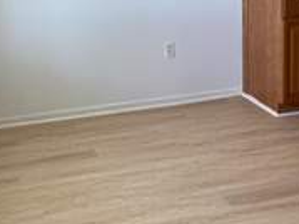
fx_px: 716
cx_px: 175
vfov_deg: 17.4
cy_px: 3
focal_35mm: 83
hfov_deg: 23.5
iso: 64
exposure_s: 1/120
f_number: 2.4
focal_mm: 3.3
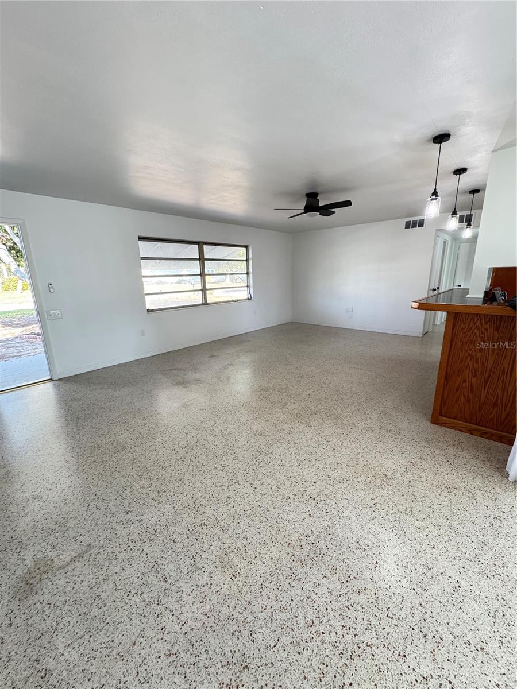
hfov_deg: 85.7
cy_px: 344
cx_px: 258
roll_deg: +1.2
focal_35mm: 14
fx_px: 279
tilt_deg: -14.3
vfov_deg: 102.1
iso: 250
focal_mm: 2.22
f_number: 2.2
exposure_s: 1/120
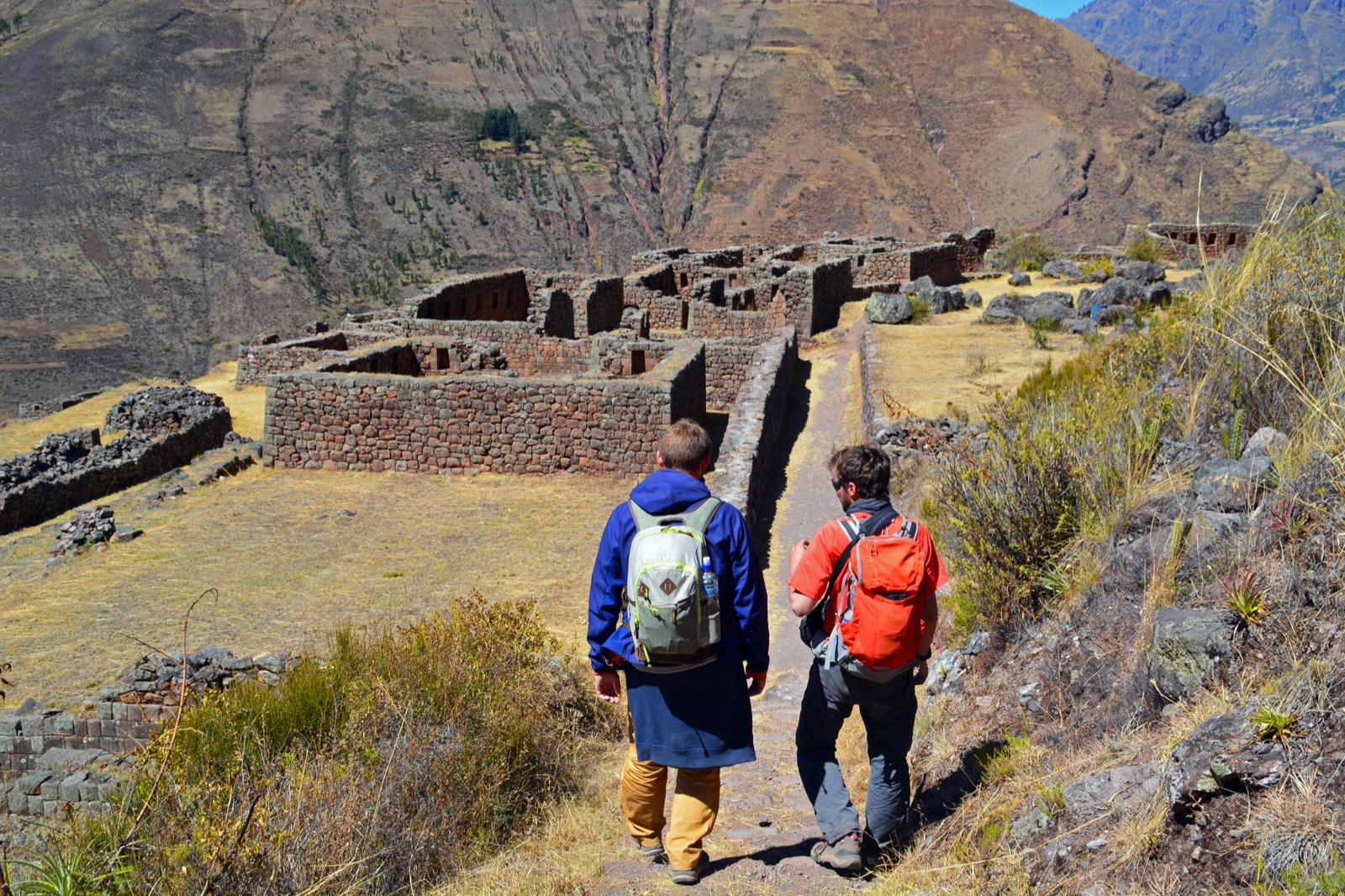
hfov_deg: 51.3
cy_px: 448
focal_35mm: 38
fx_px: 1401
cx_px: 672
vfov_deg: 35.5
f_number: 10
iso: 200
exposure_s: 1/320
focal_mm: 25
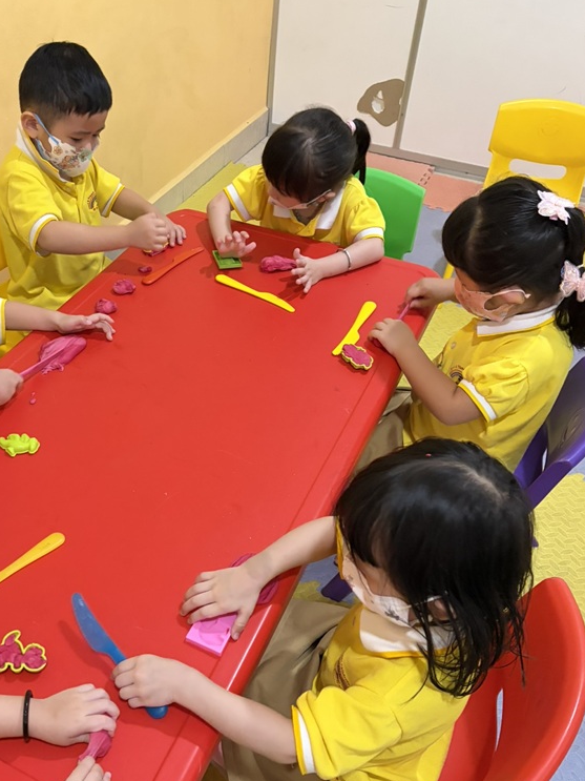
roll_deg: -1.8
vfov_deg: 52.6
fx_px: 789
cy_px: 412
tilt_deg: -41.3
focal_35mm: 35
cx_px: 196
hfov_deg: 40.2
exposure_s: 1/50
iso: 500
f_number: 1.6
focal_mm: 5.96
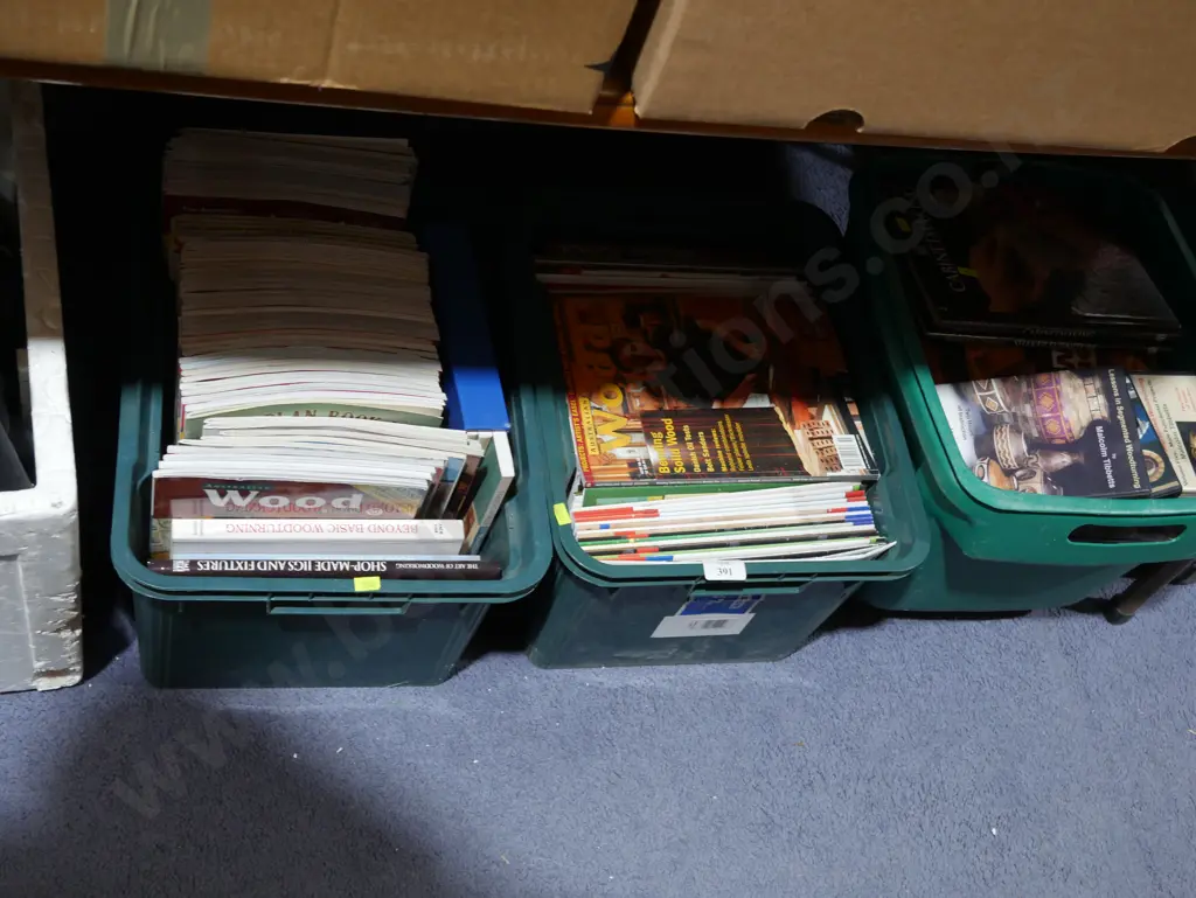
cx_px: 598
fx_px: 1383
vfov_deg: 36.0
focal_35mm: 40
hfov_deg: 46.8
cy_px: 449
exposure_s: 1/60
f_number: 4.5
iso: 640
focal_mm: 20
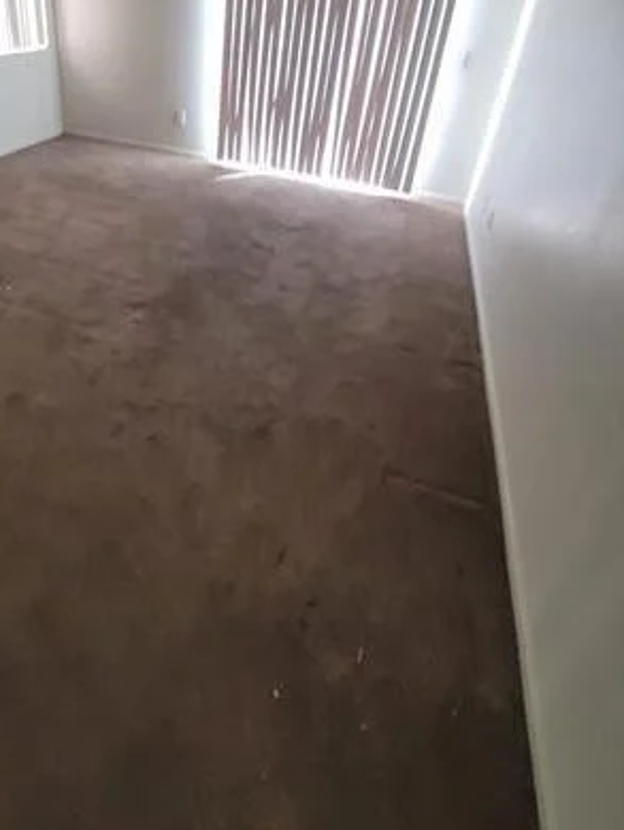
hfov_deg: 64.8
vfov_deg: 78.5
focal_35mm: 20
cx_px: 224
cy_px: 264
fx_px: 480
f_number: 2.2
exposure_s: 1/60
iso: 250
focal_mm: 2.2
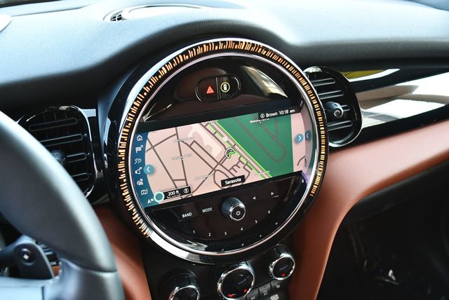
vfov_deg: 36.9
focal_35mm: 36
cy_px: 150
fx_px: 449
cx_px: 224
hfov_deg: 53.1
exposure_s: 1/125
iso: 900
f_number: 3.5
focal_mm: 18
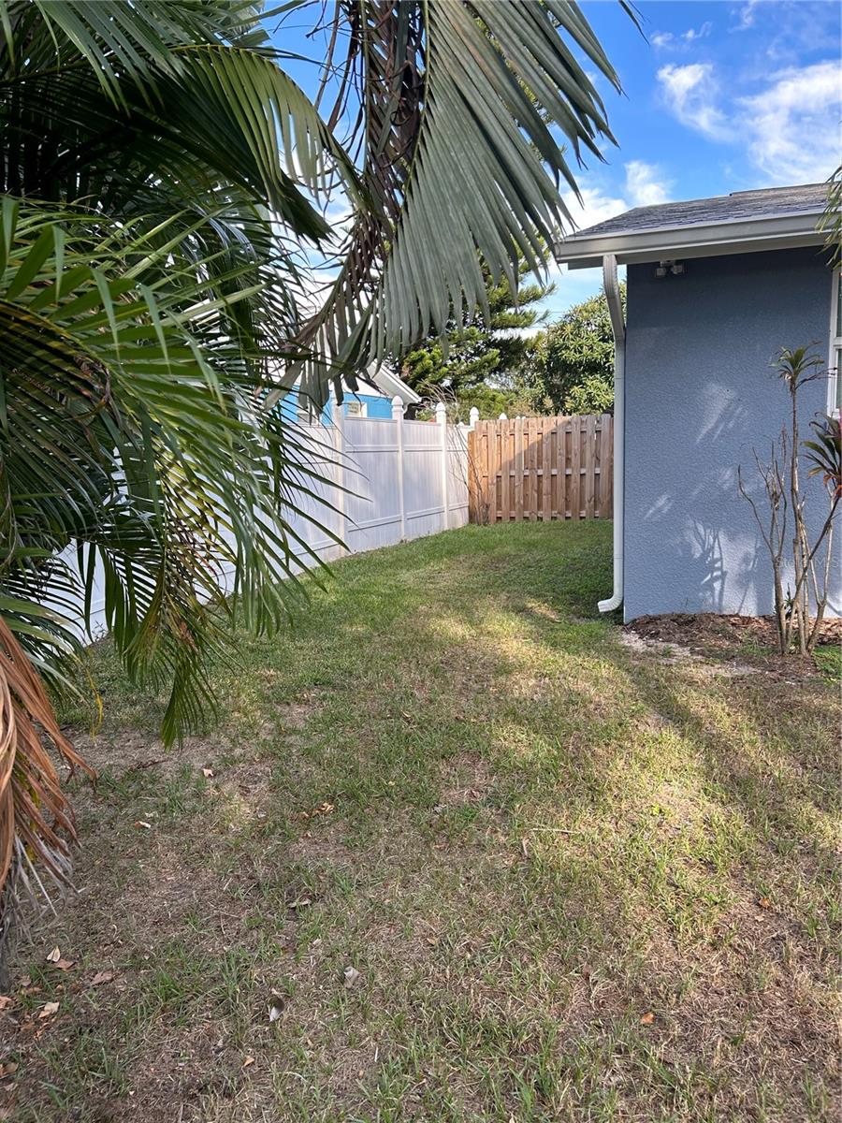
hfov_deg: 53.1
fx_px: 843
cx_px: 421
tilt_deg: -6.4
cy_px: 562
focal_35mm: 26
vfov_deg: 67.3
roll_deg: +1.8
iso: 50
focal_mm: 5.7
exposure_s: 1/504
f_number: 1.5
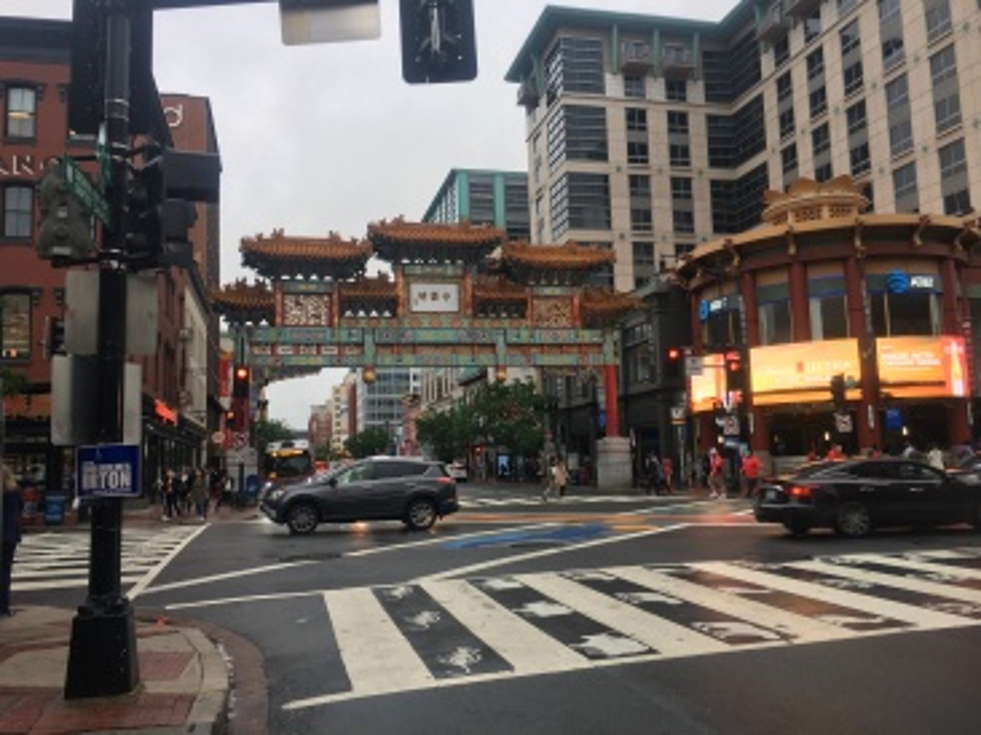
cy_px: 368
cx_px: 490
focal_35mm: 29
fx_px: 821
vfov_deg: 48.2
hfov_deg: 61.7
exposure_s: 1/129
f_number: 2.2
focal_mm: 4.15
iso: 25
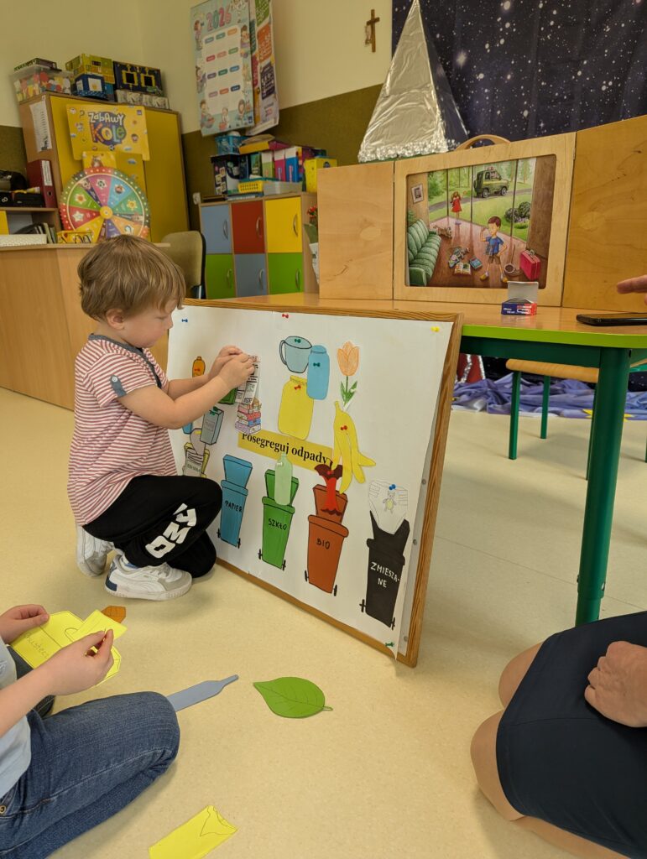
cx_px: 324
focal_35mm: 24
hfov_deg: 56.9
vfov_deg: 71.5
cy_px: 430
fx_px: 597
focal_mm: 6.81
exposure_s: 1/112
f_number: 1.85
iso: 103
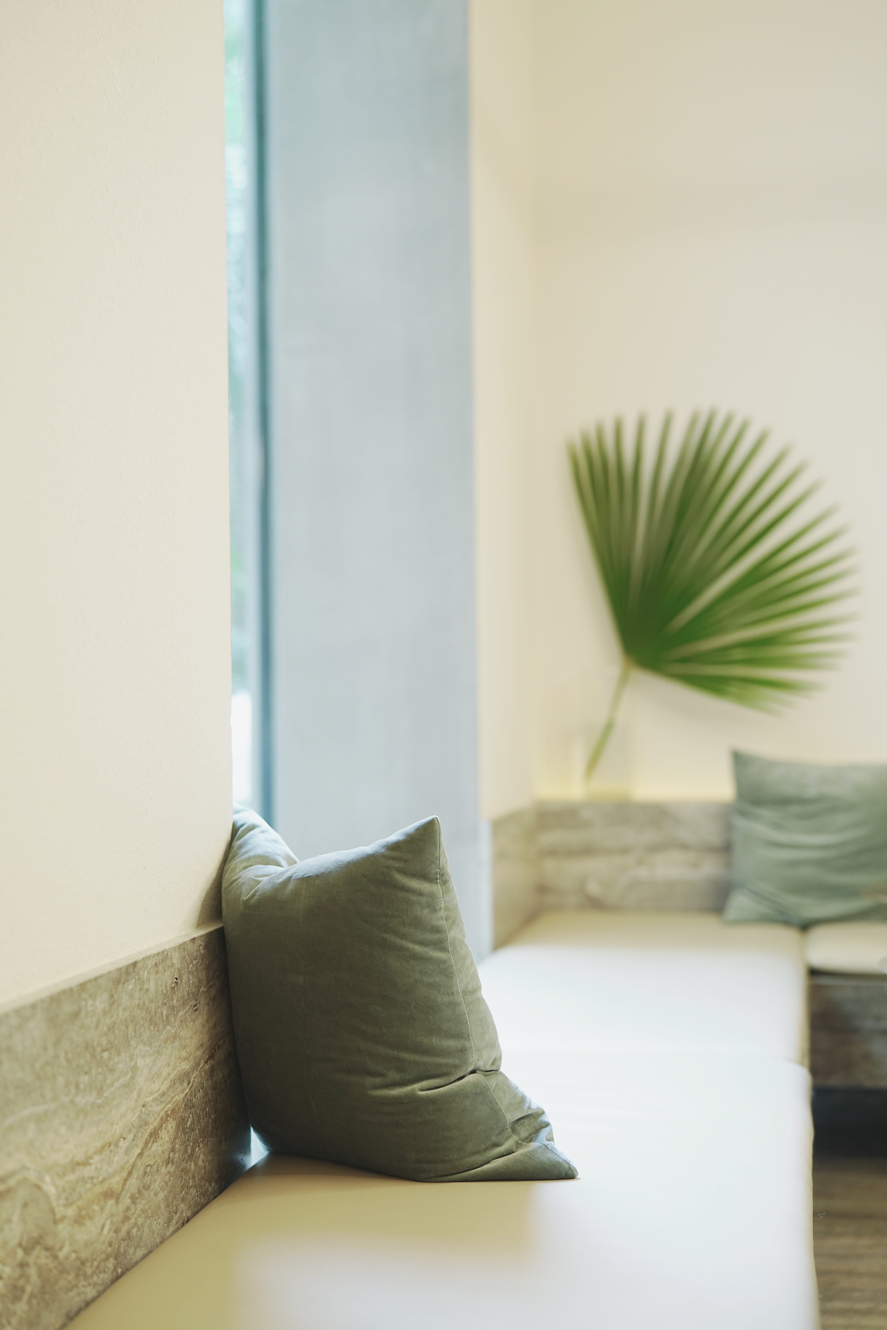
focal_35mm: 50
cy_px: 665
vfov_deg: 39.6
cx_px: 444
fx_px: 1847
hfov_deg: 27.0
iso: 640
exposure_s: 1/125
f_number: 2
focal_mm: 50
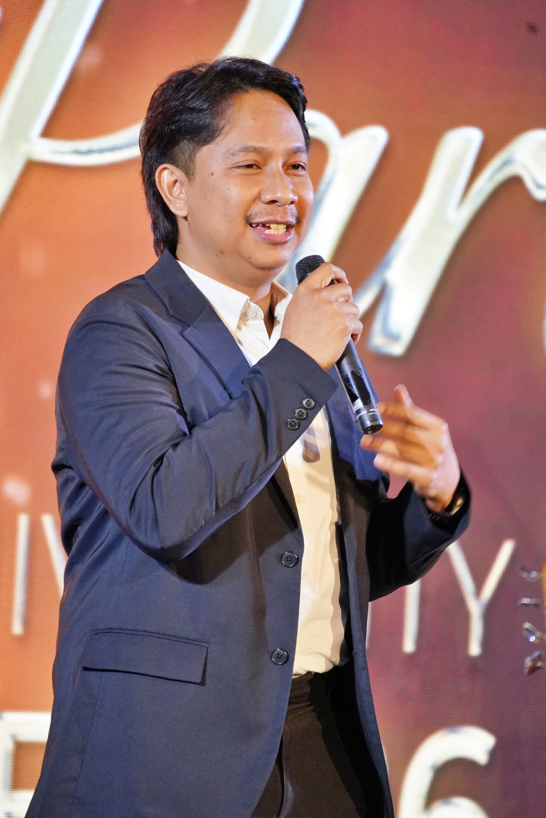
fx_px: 10231
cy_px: 409
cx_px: 273
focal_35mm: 450
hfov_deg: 3.1
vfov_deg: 4.6
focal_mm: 300
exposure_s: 1/50
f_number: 6.3
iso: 2500
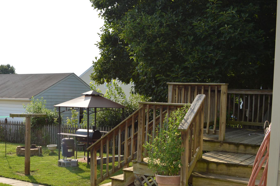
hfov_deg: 42.5
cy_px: 119
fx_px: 350
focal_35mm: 45
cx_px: 77
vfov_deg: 29.7
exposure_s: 1/200
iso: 100
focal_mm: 20
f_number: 7.1
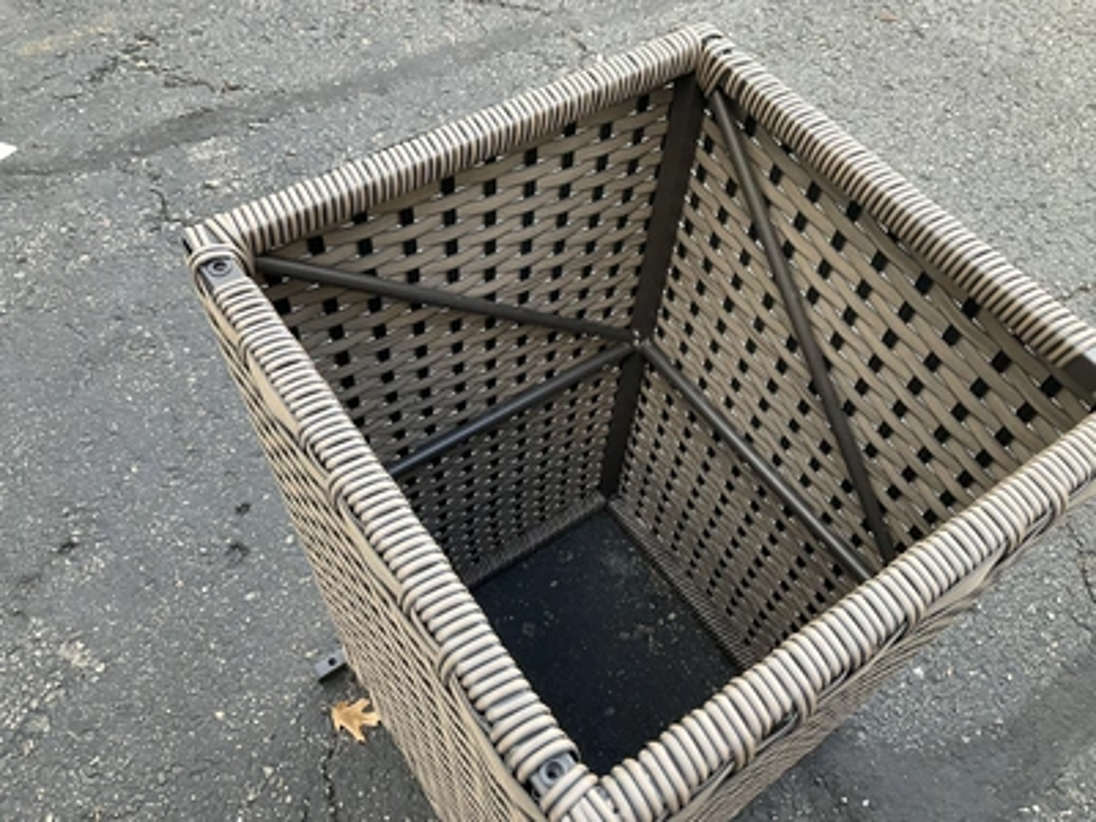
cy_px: 411
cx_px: 548
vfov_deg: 48.2
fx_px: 918
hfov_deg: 61.7
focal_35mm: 29
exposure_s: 1/122
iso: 64
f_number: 1.8
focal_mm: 3
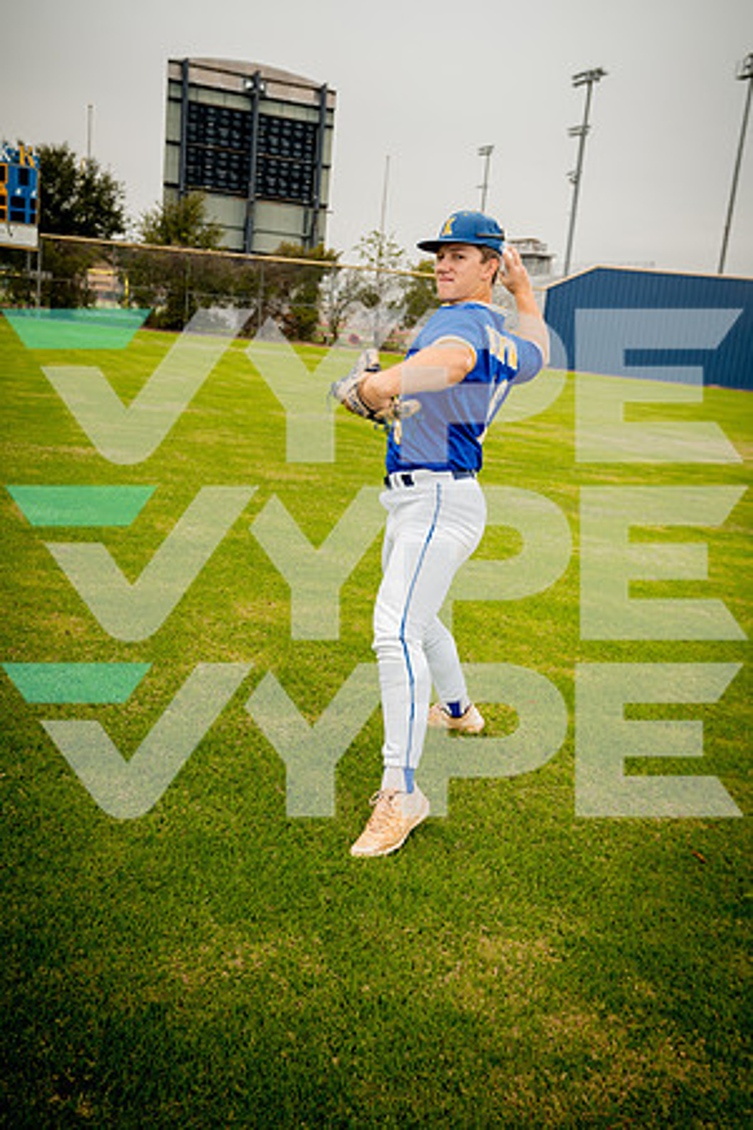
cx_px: 376
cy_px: 565
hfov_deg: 35.9
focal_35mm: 37
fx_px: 1161
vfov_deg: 51.9
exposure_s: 1/250
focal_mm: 37
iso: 200
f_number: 5.6
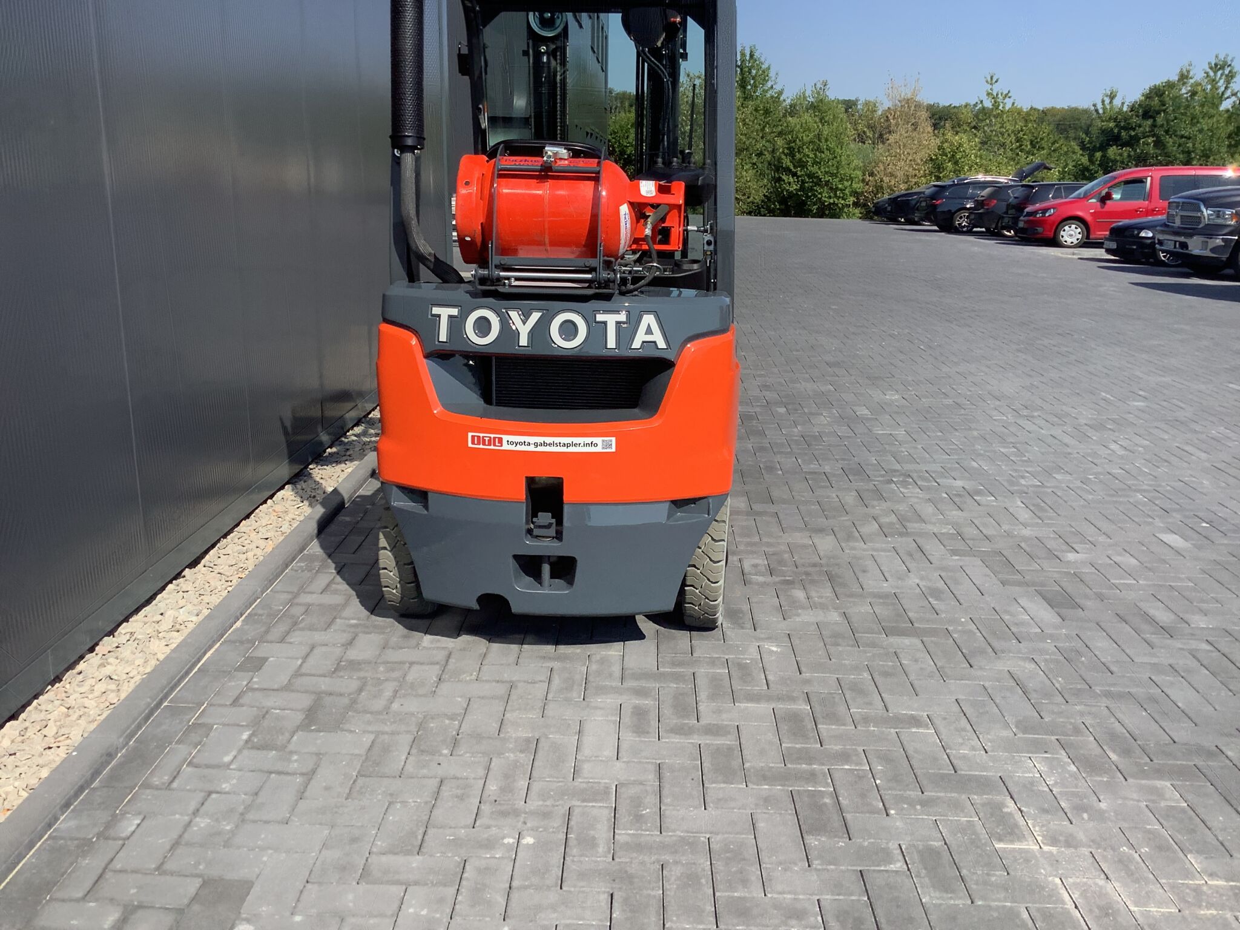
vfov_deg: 45.4
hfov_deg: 58.4
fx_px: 1110
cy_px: 465
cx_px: 620
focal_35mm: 31
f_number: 2.4
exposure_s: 1/916
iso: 25
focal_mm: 3.3
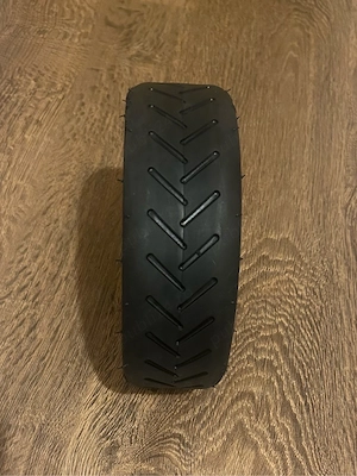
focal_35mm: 26
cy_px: 238
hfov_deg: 53.1
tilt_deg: -56.9
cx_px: 178
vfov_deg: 67.3
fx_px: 358
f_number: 1.5
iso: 500
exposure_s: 1/25
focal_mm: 5.7
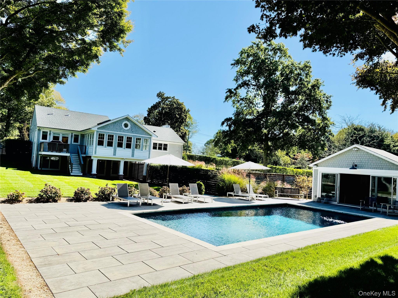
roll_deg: -3.5
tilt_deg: +1.5
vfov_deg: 56.8
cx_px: 199
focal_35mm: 24
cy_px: 149
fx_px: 276
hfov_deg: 71.6
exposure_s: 1/4975
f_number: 1.78
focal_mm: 6.76
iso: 80
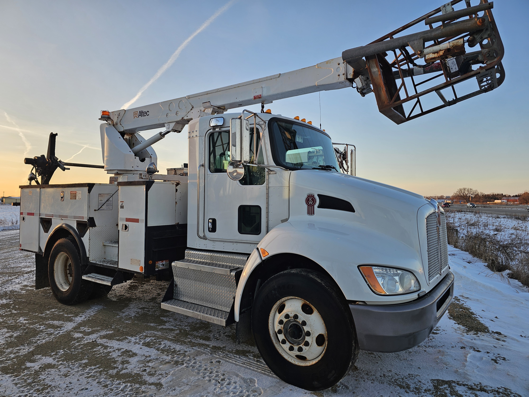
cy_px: 198
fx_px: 351
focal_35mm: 23
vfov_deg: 58.9
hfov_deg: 73.9
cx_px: 264
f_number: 1.7
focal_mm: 6.3
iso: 10
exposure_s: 1/143
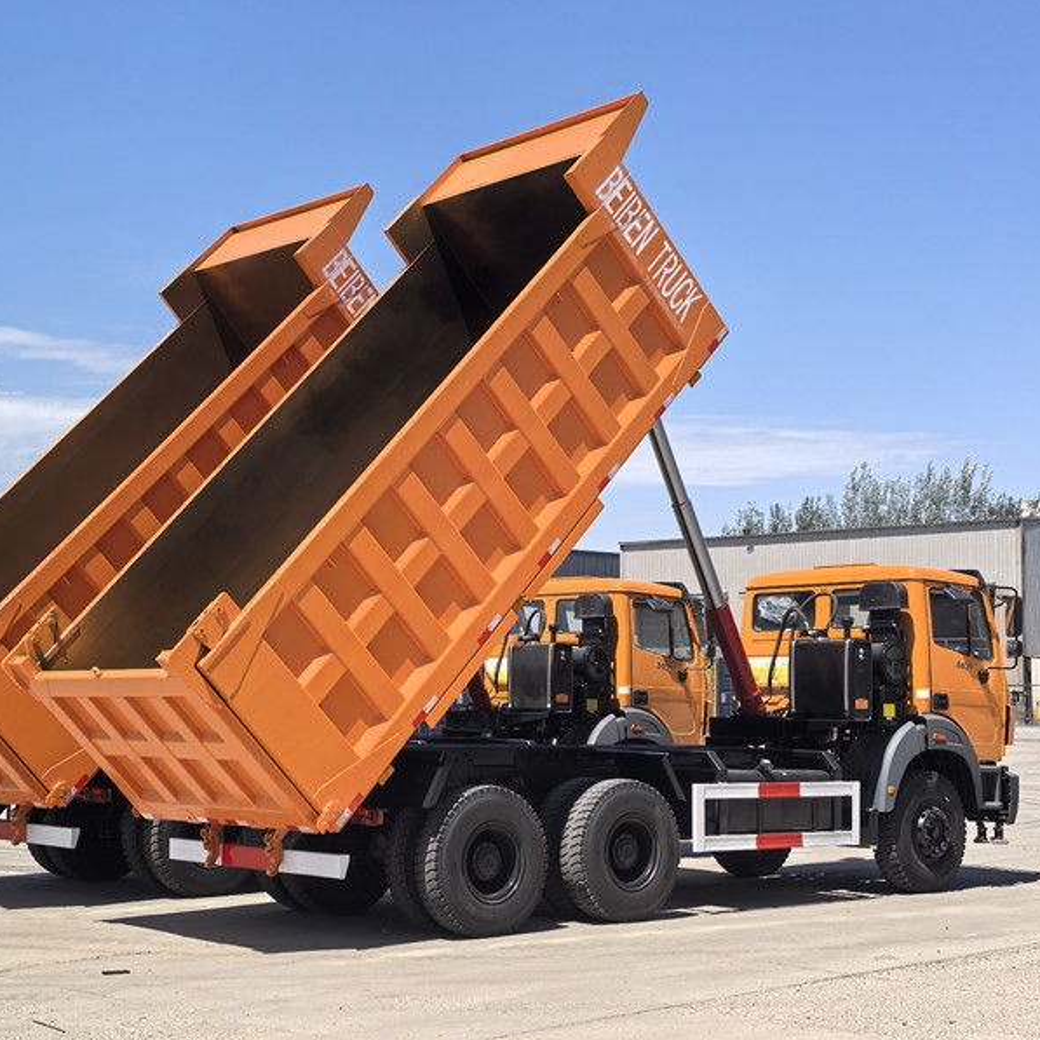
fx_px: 1971
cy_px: 521
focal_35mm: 58
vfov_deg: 29.6
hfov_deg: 29.5
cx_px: 408
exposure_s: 1/3125
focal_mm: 5.75
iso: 50
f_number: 2
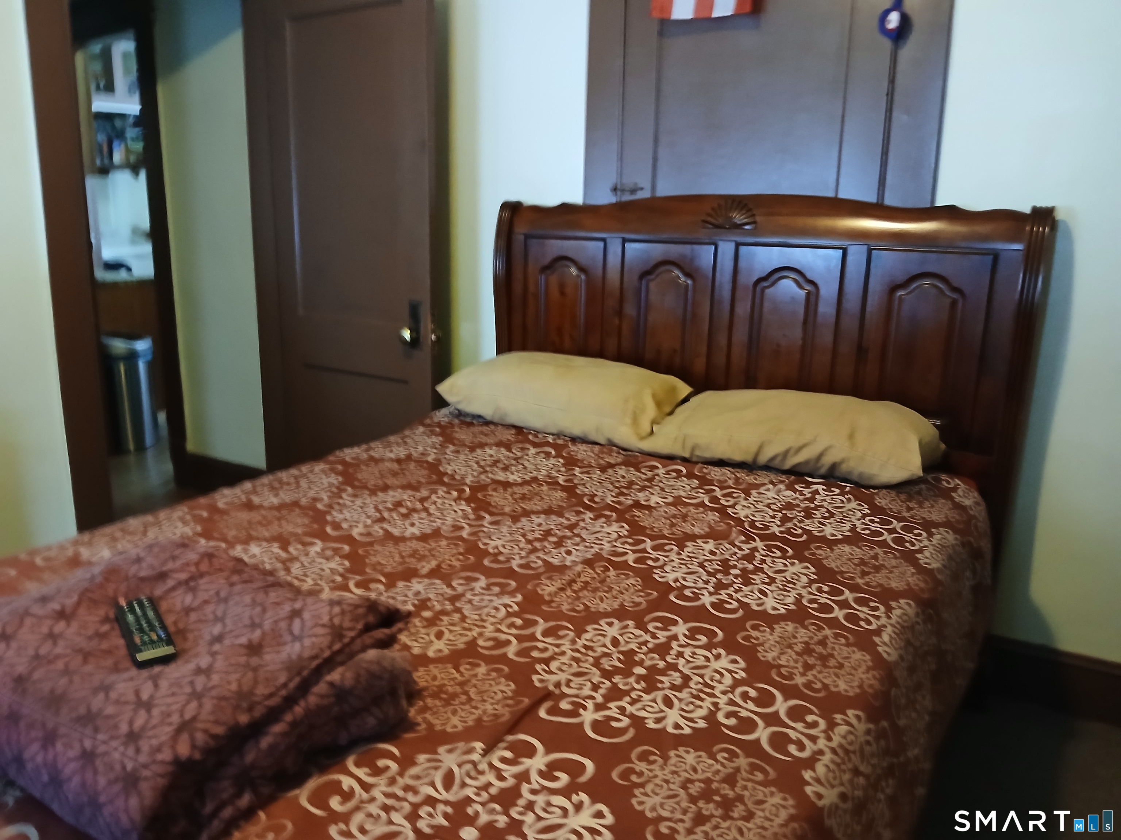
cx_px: 560
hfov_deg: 67.3
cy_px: 420
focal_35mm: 26
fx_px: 842
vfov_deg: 53.1
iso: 500
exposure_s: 1/20
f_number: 1.8
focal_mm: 3.98
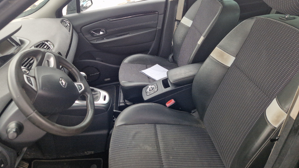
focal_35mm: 26
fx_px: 206
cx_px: 144
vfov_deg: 43.6
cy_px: 53
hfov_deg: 71.9
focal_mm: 5.4
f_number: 1.8
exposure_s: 1/100
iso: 50
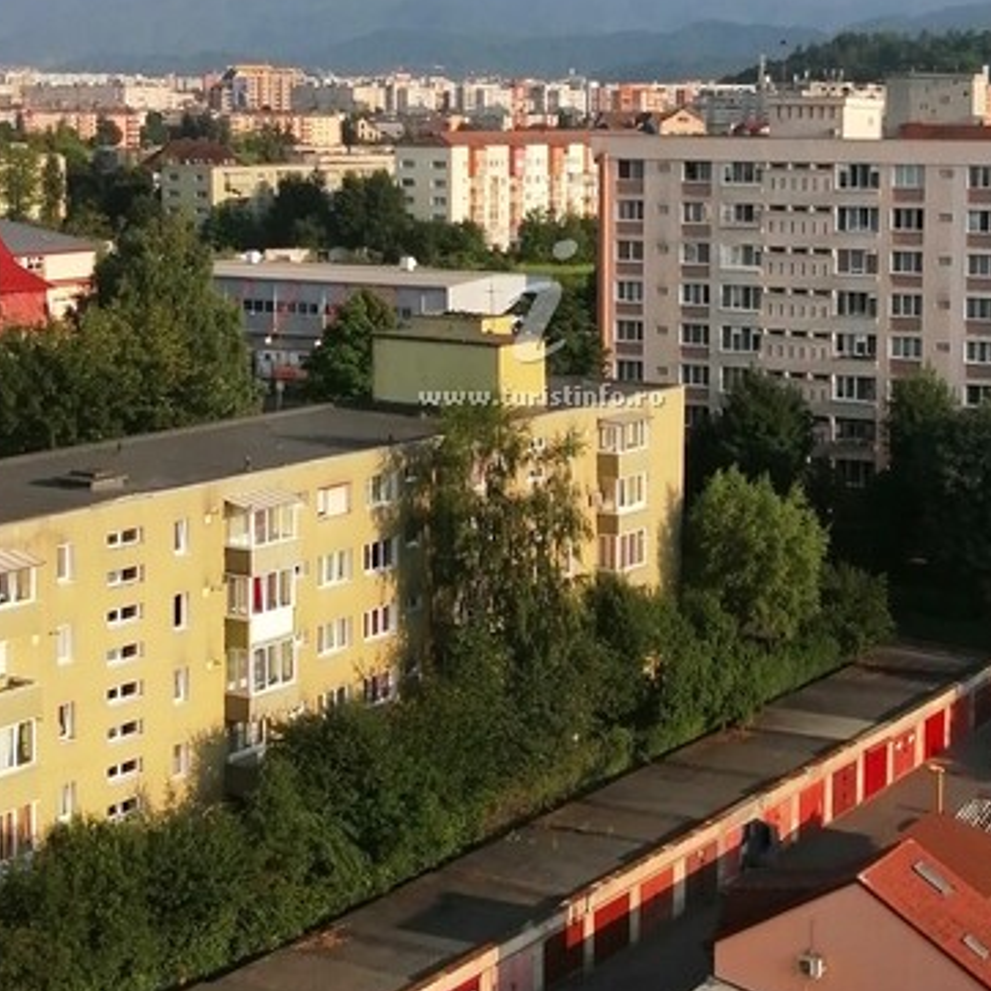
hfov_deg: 26.5
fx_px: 2105
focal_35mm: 65
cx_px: 528
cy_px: 307
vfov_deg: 26.3
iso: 50
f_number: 1.8
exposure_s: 1/1745
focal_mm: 3.64
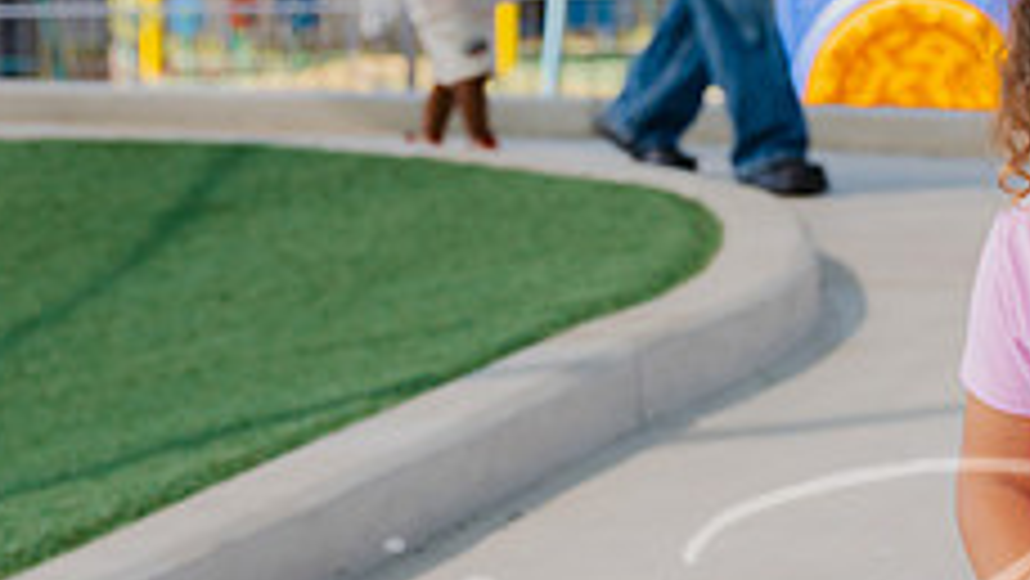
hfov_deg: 14.4
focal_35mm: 146
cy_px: 128
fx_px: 3989
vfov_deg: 8.3
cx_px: 1129
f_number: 5
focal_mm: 55
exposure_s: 1/500
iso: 220
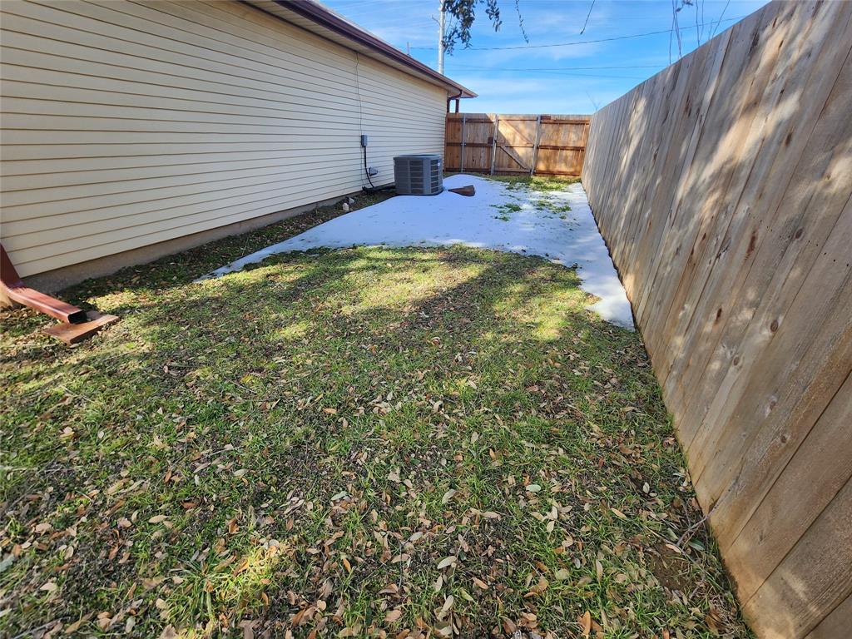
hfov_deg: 106.2
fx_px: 320
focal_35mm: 13
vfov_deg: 89.9
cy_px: 320
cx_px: 426
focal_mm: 2.2
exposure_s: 1/430
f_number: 2.2
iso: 50
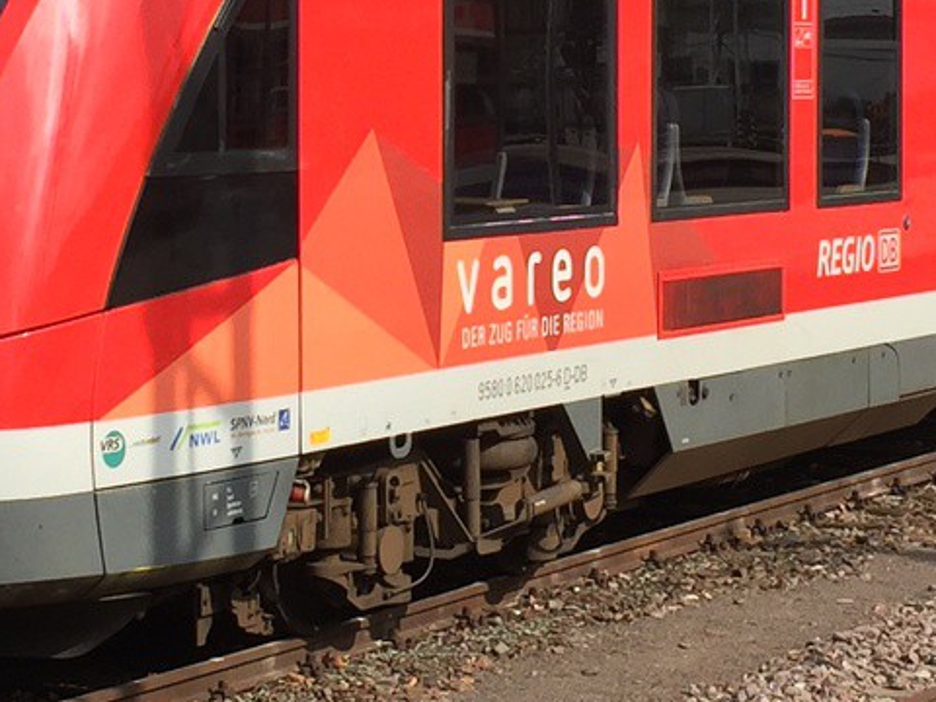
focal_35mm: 116
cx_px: 355
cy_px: 209
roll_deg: -1.2
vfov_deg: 12.7
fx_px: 3137
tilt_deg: -1.7
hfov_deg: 17.0
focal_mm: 4.15
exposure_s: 1/2083
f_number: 2.2
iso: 32
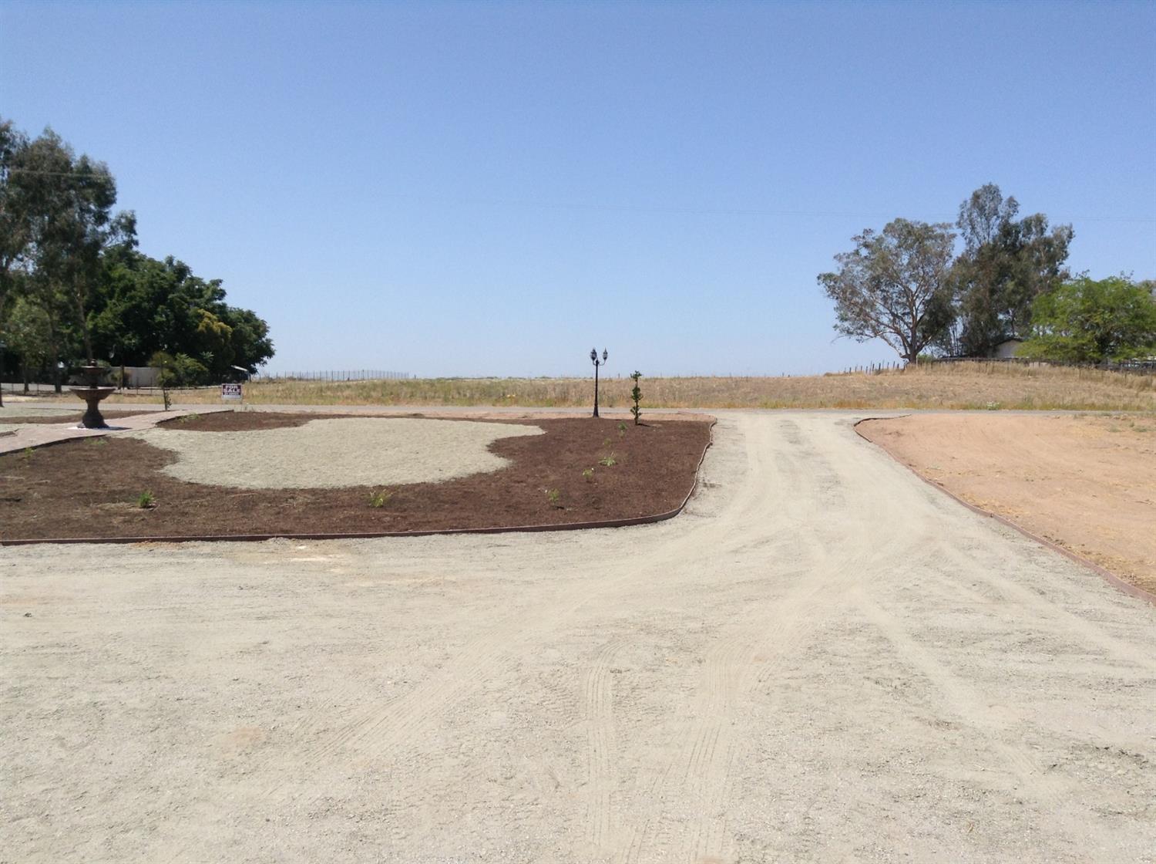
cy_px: 432
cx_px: 578
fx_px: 1100
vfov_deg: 42.8
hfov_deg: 55.4
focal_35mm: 33
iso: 25
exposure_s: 1/1610
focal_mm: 3.3
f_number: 2.4
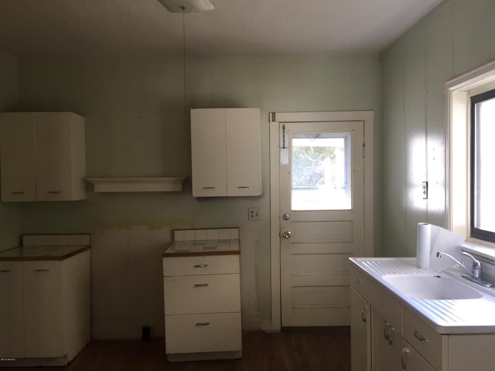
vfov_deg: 48.2
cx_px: 248
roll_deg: +1.0
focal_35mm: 29
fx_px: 415
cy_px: 186
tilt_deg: -2.3
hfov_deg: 61.7
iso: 40
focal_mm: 4.15
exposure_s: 1/30
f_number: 2.2
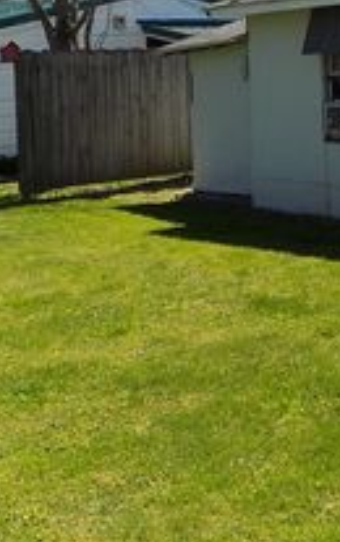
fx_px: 1019
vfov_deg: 28.9
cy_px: 85
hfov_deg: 16.3
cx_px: 591
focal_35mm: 69
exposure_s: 1/800
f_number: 3.2
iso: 80
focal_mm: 4.8
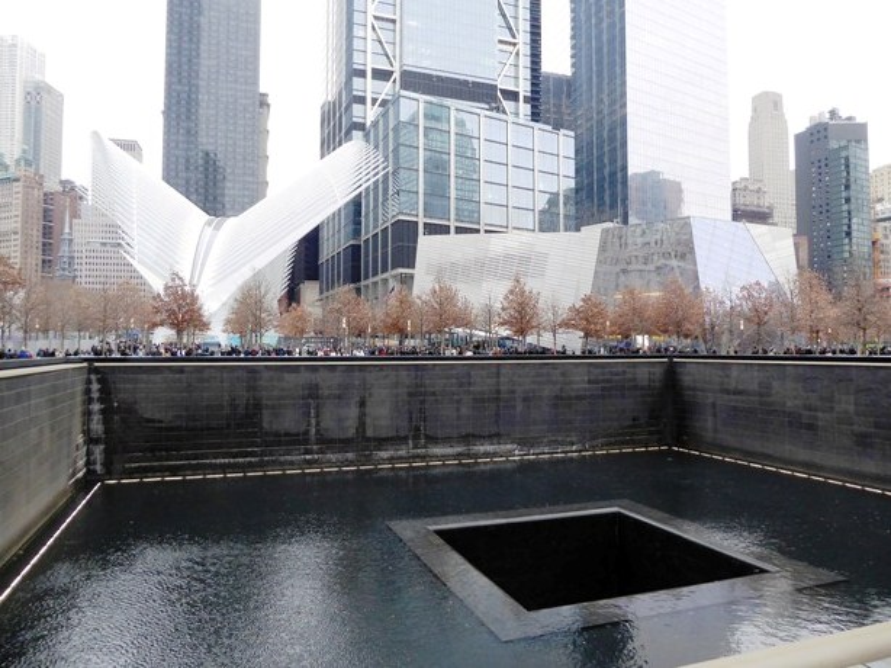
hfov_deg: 71.6
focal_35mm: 24
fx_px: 618
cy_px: 334
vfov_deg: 56.8
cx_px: 446
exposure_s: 1/60
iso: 200
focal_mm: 4.3
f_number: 3.3
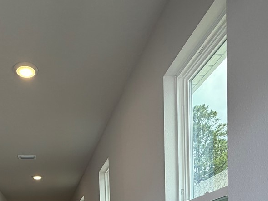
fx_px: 294
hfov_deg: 47.9
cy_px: 268
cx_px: 84
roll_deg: +3.3
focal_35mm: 38
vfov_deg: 29.5
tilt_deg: -2.9
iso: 40
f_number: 2.2
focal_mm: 2.22
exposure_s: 1/120
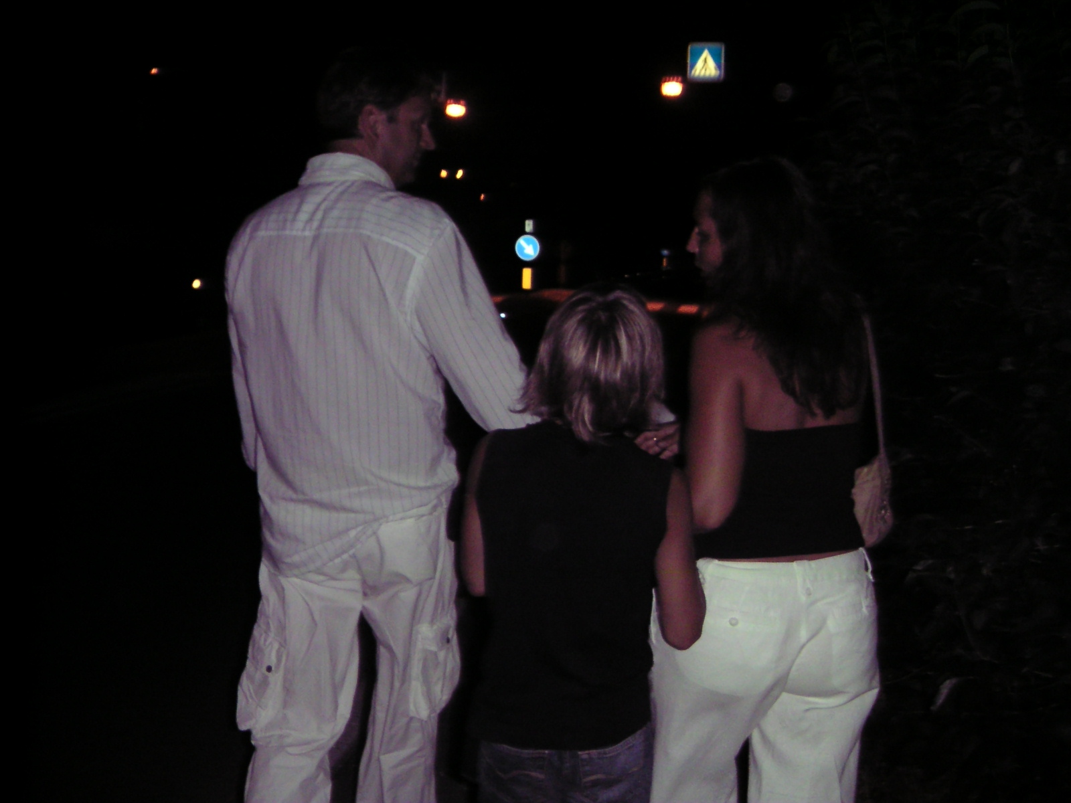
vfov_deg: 36.8
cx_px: 536
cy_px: 402
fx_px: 1207
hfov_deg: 47.9
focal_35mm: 39
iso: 200
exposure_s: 1/45
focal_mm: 5.1
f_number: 2.8
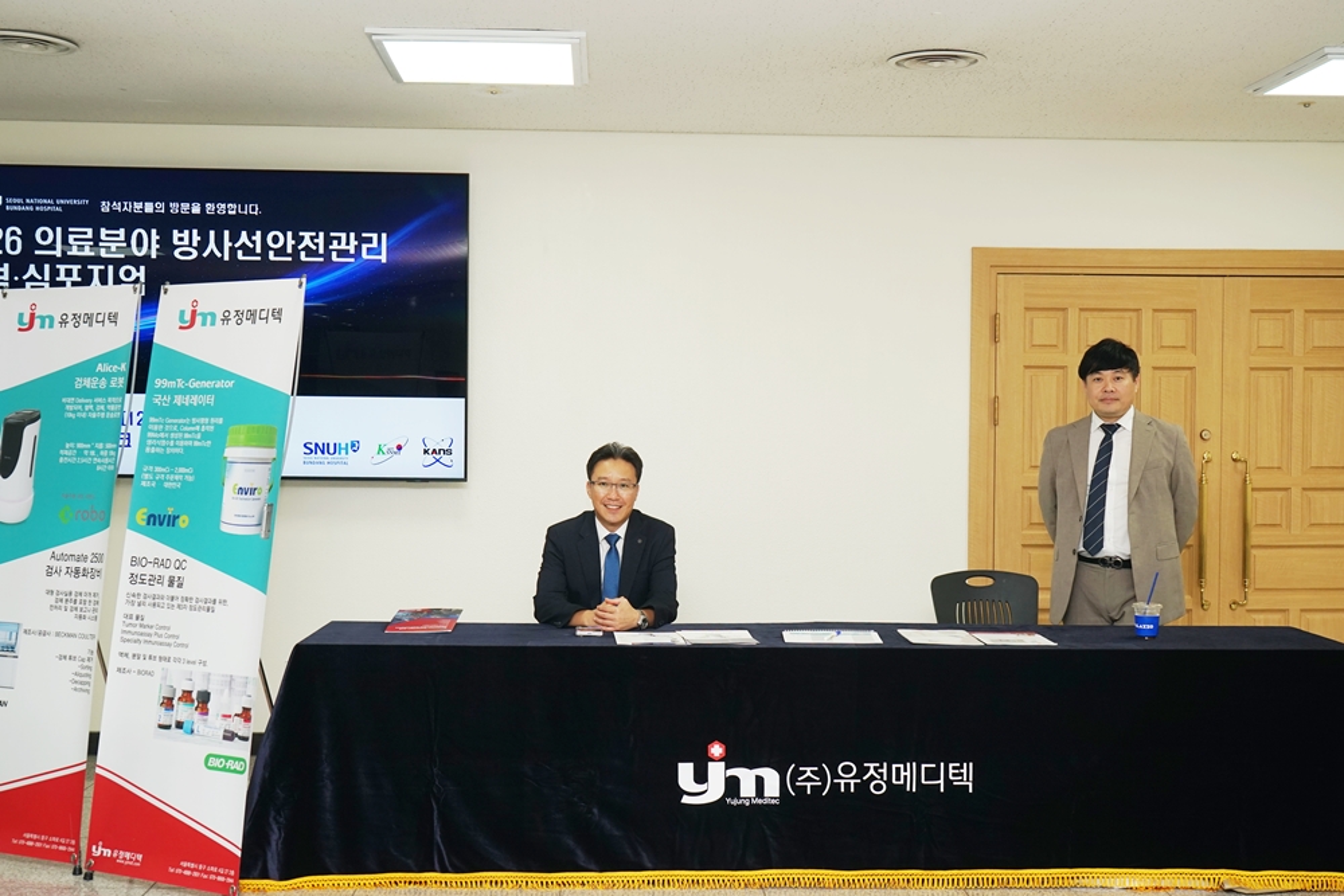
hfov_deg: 47.4
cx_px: 672
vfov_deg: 32.6
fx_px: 1531
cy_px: 448
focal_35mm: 41
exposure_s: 1/100
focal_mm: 41
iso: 400
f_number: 7.1
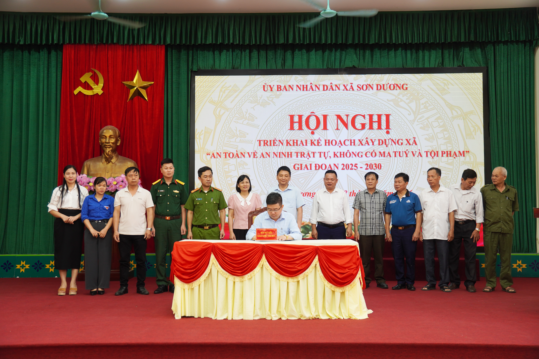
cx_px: 270
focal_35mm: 39
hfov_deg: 49.6
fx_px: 584
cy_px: 180
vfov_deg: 34.2
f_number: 2.8
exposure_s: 1/50
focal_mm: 26
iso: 160
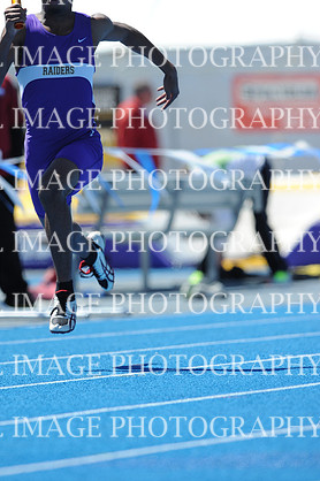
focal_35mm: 555
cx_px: 102
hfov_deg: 2.5
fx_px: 7412
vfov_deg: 3.7
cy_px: 148
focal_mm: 400
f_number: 5.6
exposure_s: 1/1600
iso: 320
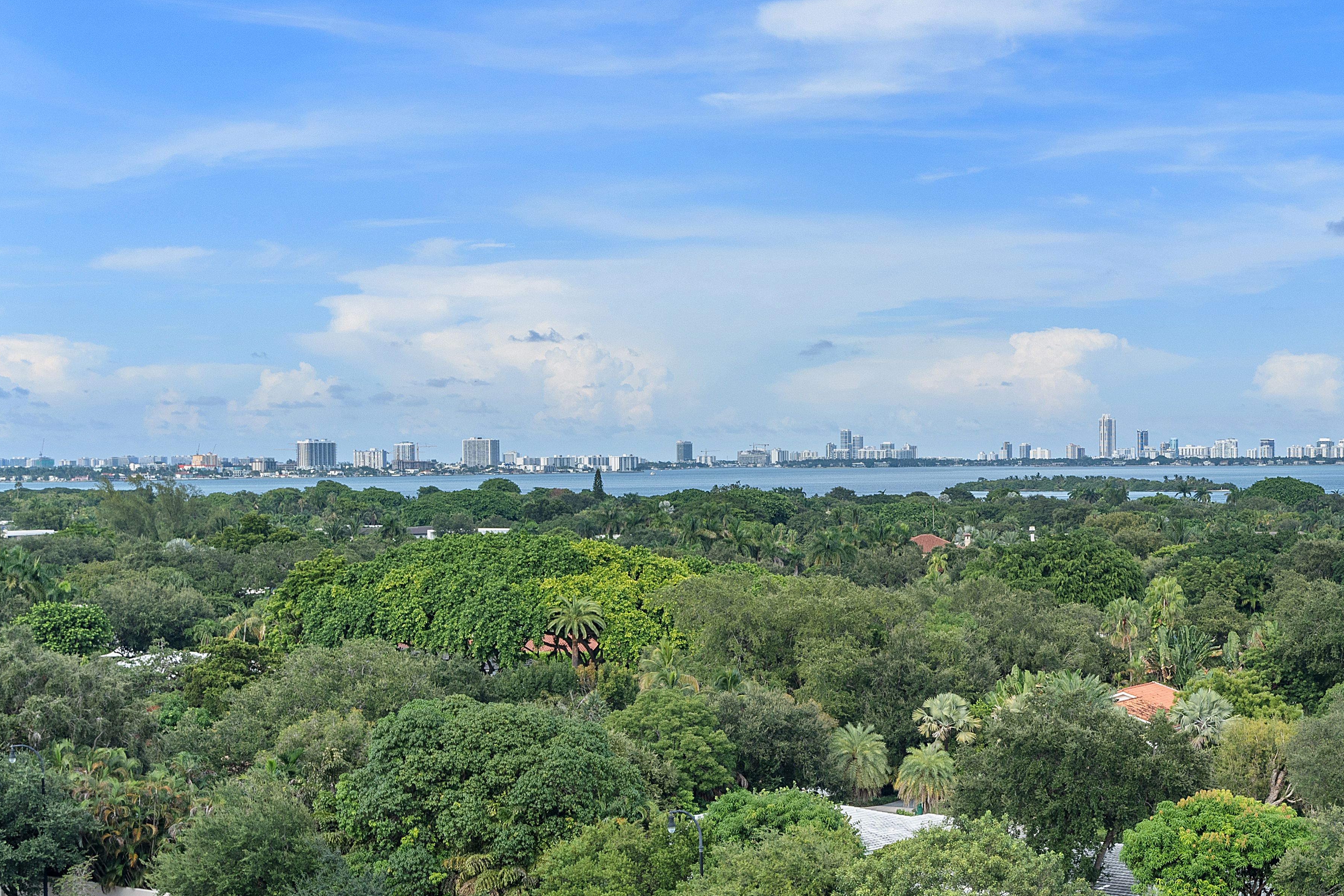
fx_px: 2501
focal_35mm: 67
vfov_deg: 20.3
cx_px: 1248
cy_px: 521
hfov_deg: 28.7
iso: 100
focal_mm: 34
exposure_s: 1/100
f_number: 10
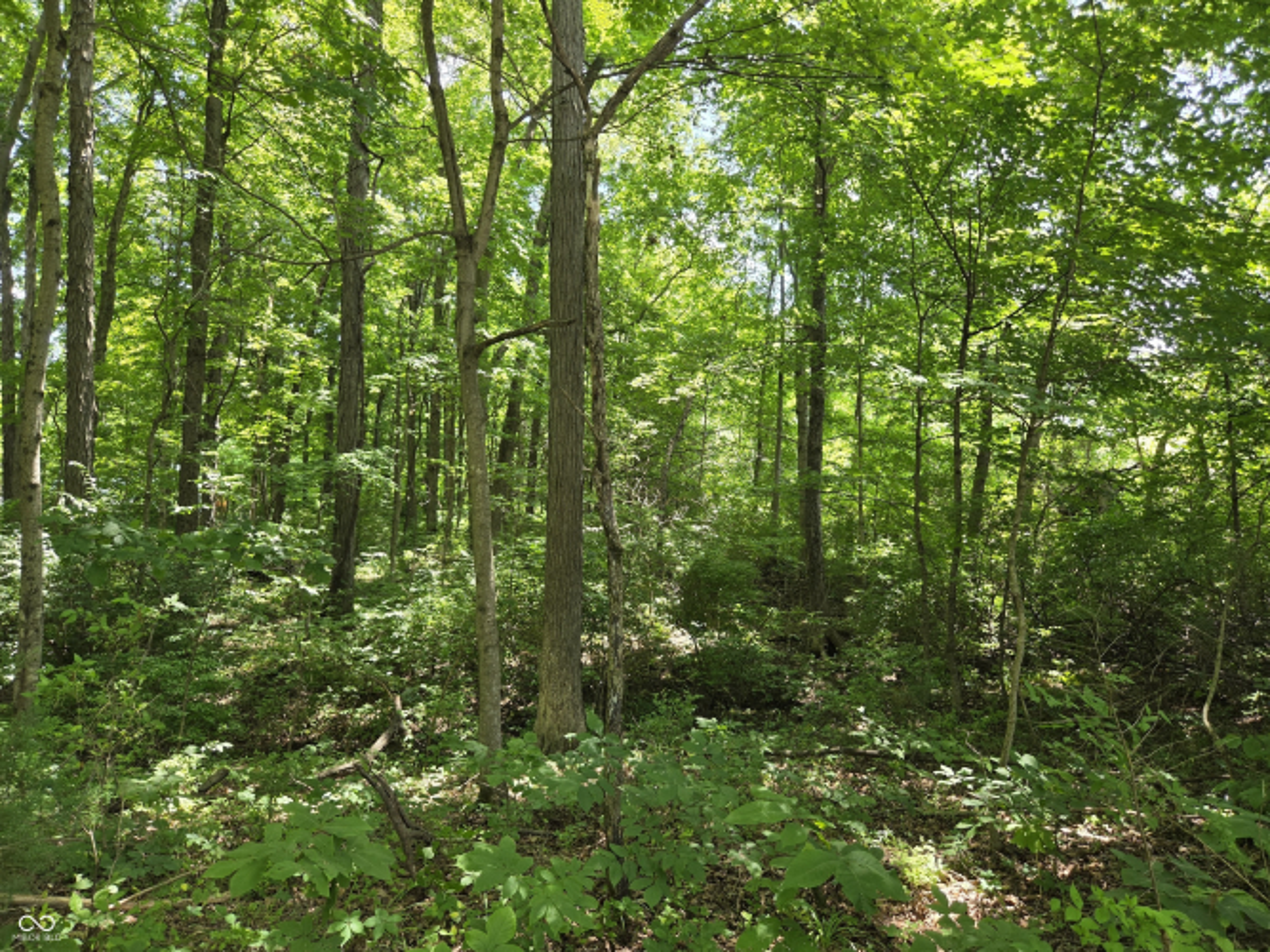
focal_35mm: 23
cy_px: 476
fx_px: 844
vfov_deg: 58.9
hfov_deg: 73.9
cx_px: 635
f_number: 1.8
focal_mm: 5.4
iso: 64
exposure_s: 1/180
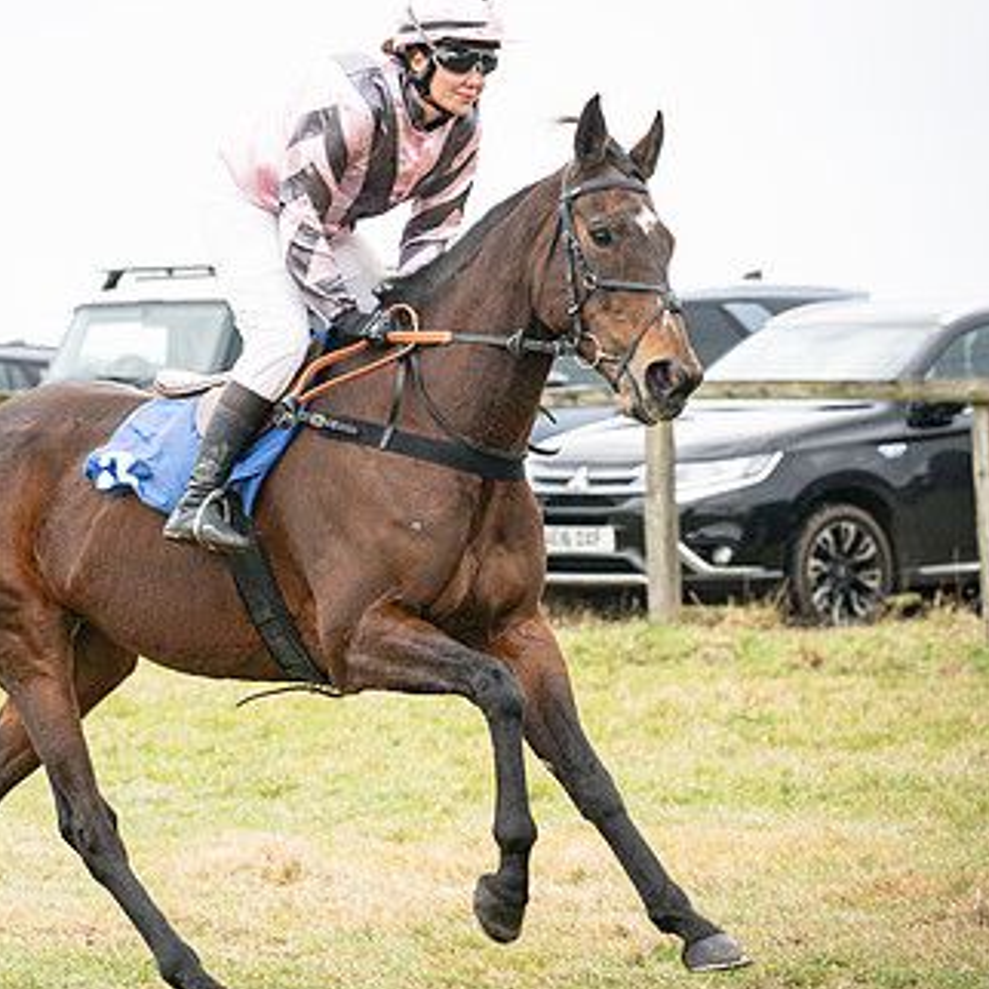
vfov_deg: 7.3
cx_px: 217
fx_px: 7790
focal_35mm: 241
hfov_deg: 7.3
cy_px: 482
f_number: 4.5
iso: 500
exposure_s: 1/1000
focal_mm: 135
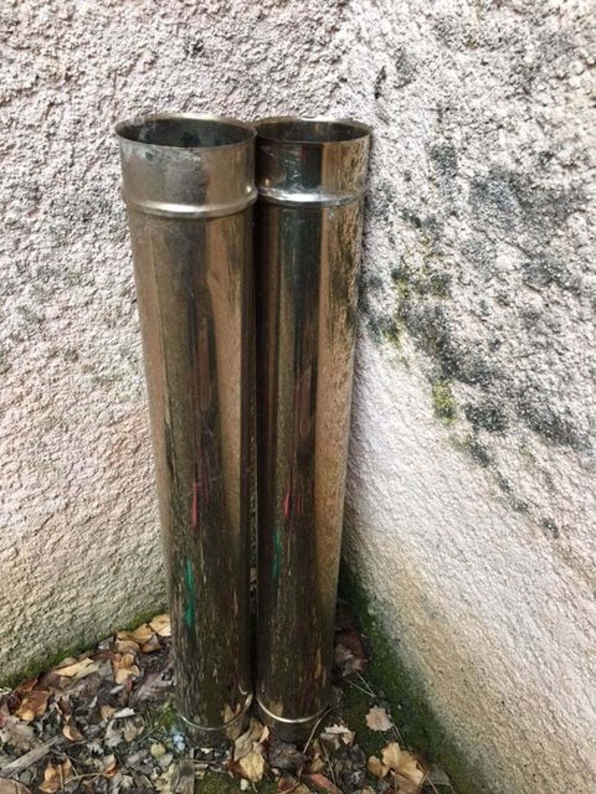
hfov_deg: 48.2
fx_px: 666
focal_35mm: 29
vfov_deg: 61.7
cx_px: 298
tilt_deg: -47.8
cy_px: 397
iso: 50
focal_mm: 4.15
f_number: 2.2
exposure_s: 1/33
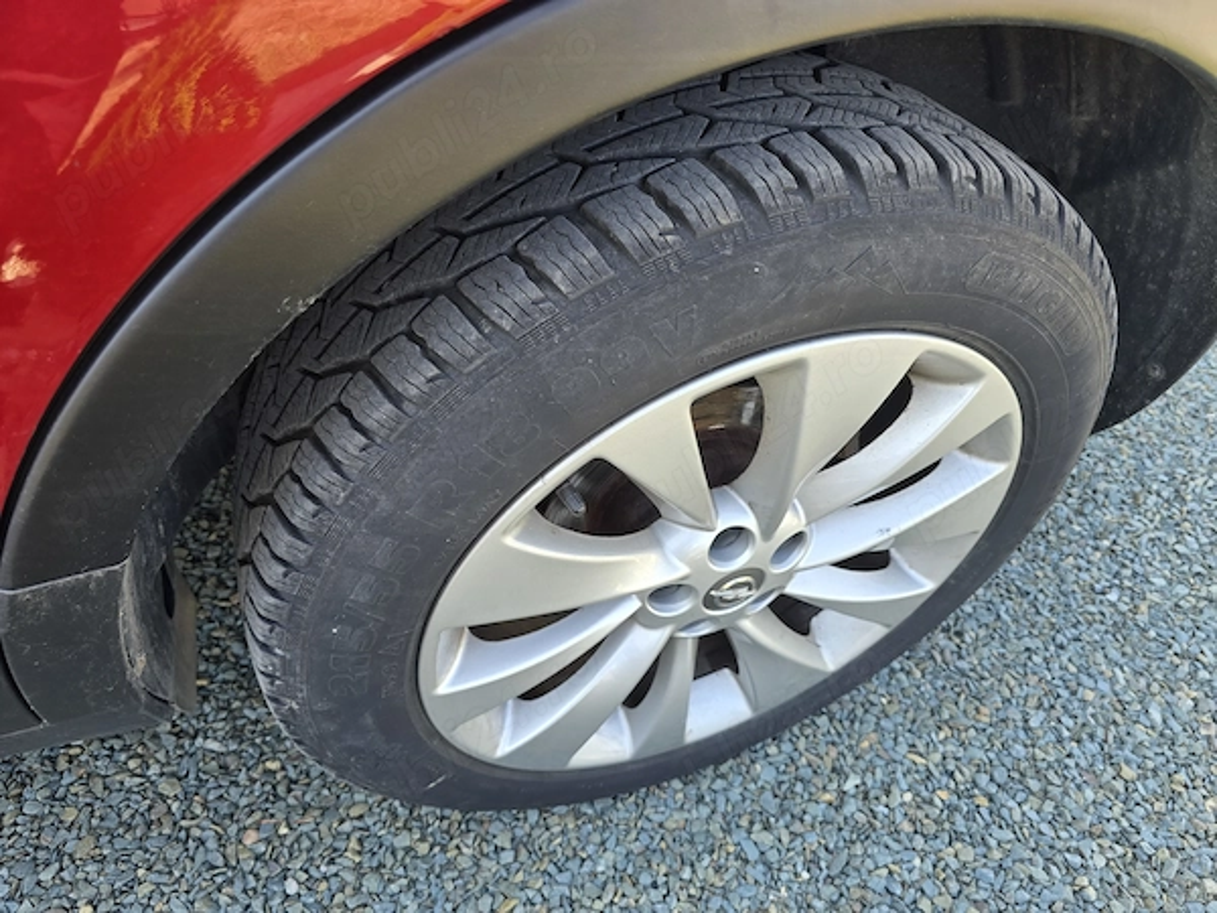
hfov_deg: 73.9
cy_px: 456
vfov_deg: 58.9
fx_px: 809
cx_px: 608
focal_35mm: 23
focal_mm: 6.3
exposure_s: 1/180
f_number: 1.7
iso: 50
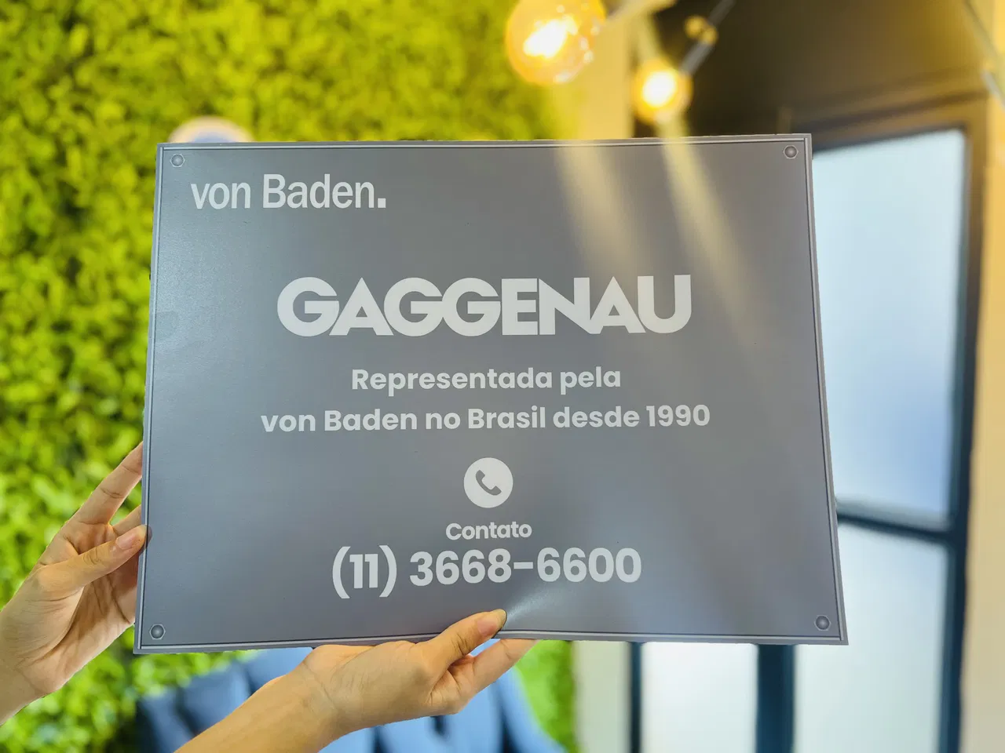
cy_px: 376
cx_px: 502
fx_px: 755
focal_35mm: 26
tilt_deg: -3.3
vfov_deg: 53.1
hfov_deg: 67.3
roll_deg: +0.3
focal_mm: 5.7
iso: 80
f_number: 1.5
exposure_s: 1/60
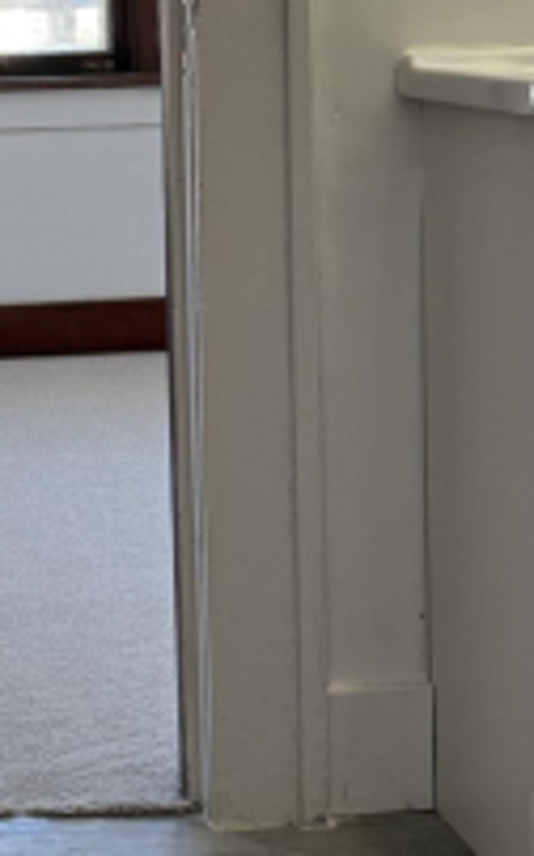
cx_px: -47
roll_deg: +0.5
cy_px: 70
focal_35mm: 84
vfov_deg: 23.9
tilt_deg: -2.0
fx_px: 1959
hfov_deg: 15.1
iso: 100
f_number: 1.78
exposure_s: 1/293
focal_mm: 6.76
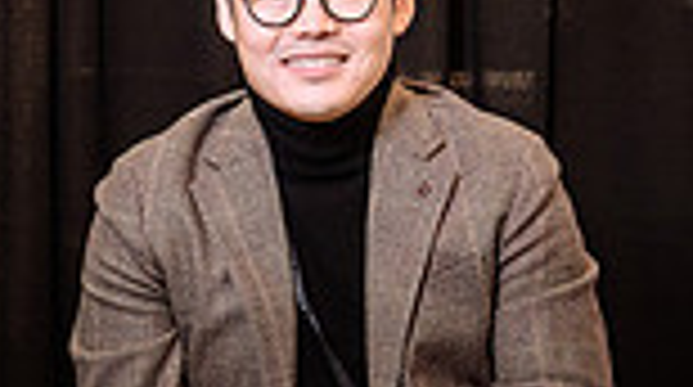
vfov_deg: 7.5
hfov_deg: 13.4
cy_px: 58
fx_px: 2935
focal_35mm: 160
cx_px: 522
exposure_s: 1/200
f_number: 4
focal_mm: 38
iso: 1000
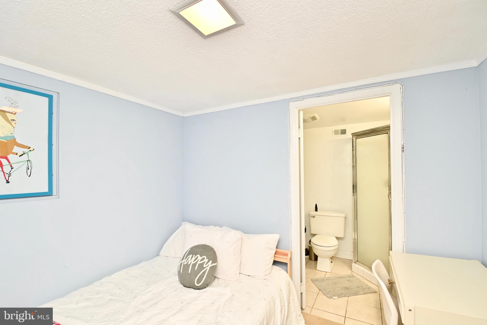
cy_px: 162
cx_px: 244
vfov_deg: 77.3
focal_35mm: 15
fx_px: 203
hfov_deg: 100.4
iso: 200
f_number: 7.1
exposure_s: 1/20
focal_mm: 10
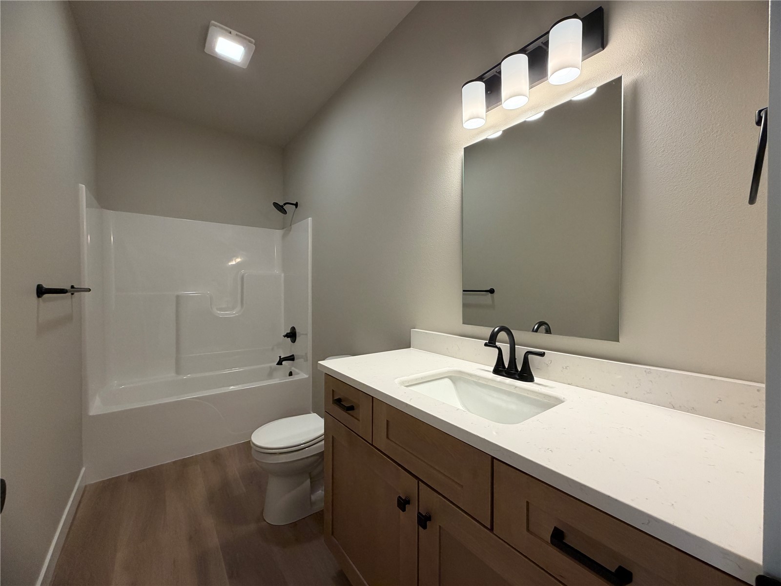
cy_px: 293
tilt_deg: -0.9
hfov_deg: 102.1
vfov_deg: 85.7
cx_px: 390
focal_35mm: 14
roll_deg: +0.1
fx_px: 316
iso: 200
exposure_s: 1/120
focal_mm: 2.22
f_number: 2.2
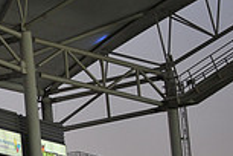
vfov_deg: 4.2
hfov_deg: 6.2
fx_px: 2116
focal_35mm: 327
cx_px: -151
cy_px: 184
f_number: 2.8
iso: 1250
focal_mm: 86
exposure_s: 1/800
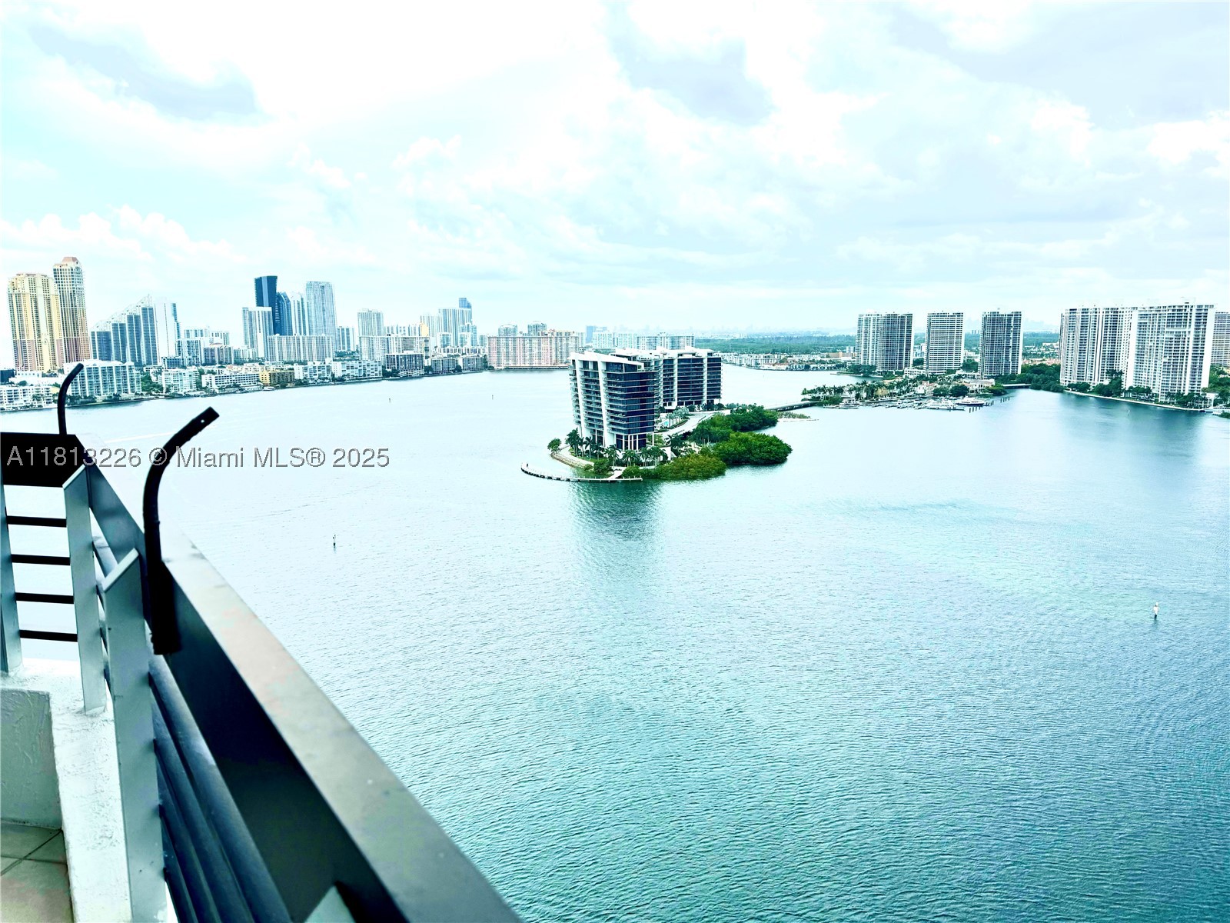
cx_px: 615
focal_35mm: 24
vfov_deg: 56.8
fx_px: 853
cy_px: 462
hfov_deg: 71.6
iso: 80
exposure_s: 1/5814
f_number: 1.78
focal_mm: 6.76
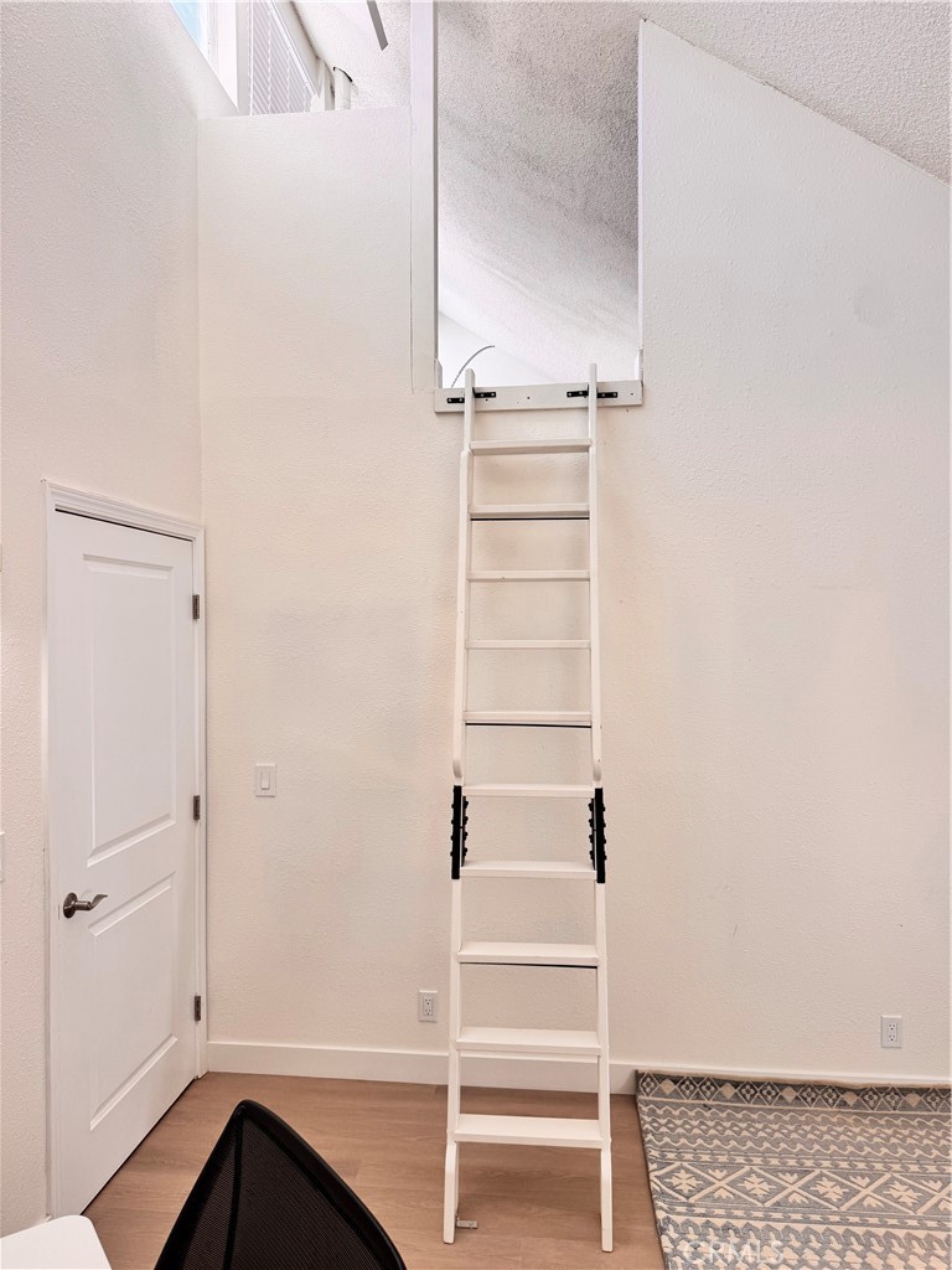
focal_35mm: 24
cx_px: 476
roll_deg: +0.0
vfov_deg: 71.6
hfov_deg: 56.8
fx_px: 880
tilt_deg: -0.8
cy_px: 635
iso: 80
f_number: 1.78
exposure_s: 1/477
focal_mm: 6.76
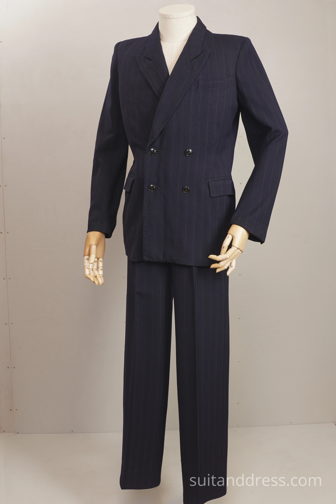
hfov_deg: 28.1
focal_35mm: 48
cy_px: 252
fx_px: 672
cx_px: 168
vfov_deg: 41.1
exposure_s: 1/13
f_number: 6.3
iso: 200
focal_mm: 32
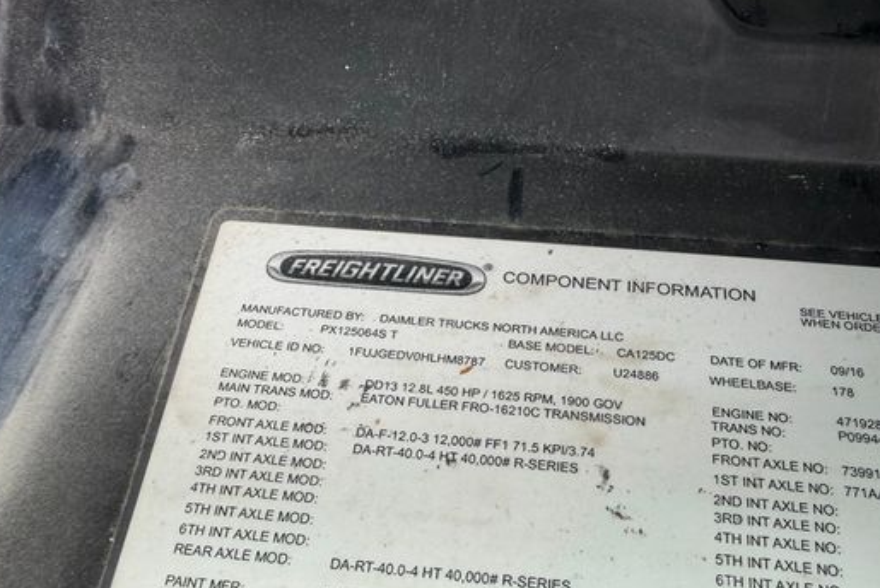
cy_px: 402
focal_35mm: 31
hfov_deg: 59.8
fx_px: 758
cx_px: 523
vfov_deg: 41.7
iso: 50
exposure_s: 1/121
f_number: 2.2
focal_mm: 2.22
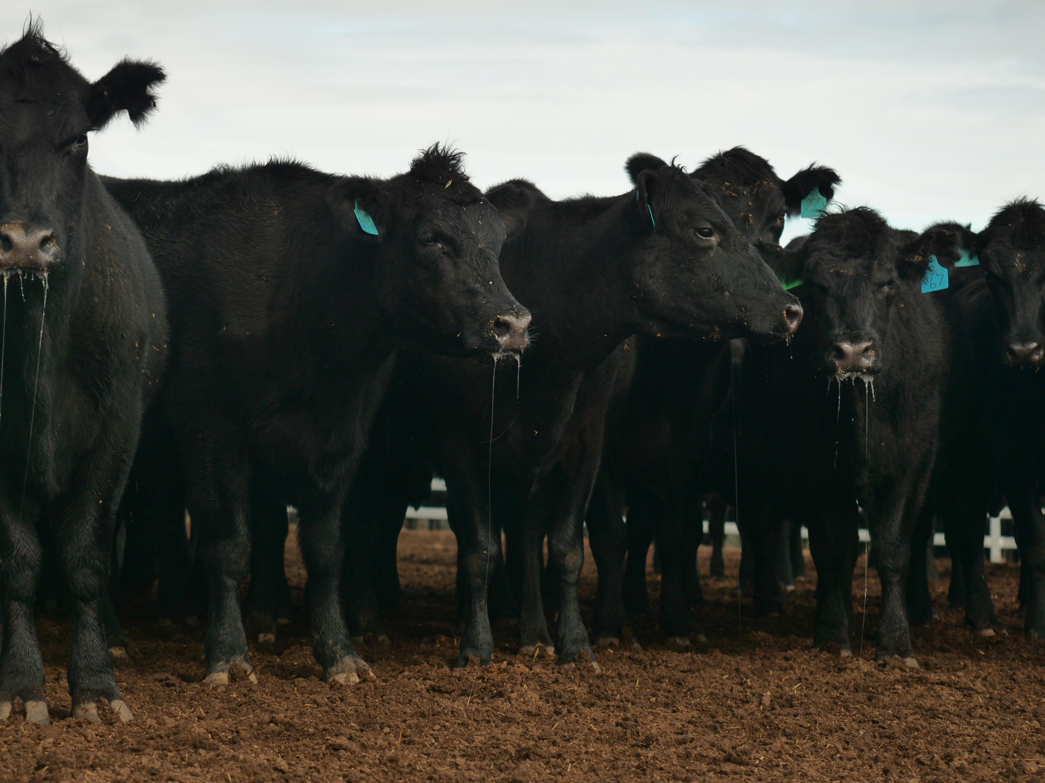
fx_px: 3592
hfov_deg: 16.5
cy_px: 322
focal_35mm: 119
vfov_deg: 12.4
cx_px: 459
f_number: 3.2
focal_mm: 49
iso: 200
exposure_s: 1/250
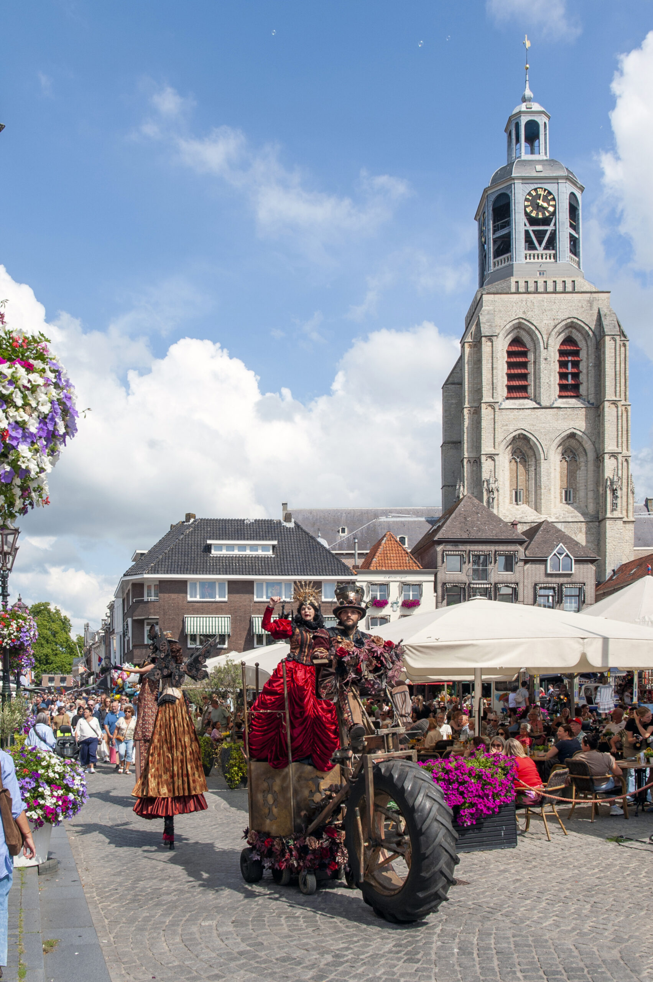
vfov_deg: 73.8
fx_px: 654
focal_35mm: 24
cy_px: 491
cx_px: 326
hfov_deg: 53.1
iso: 320
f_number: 11
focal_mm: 24
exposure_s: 1/500
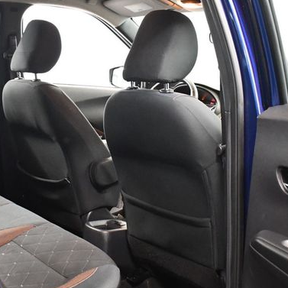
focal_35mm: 52
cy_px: 162
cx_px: 91
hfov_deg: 32.5
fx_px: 489
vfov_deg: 32.7
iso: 4500
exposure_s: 1/60
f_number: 3.5
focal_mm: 18
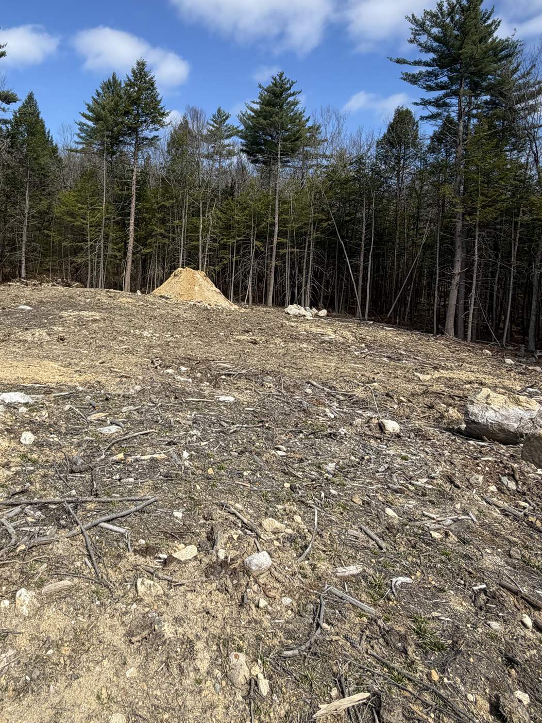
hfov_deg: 56.8
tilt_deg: +2.7
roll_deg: -3.6
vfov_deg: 72.1
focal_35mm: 23
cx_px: 157
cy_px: 252
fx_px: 480
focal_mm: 2.22
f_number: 2.2
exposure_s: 1/770
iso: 25
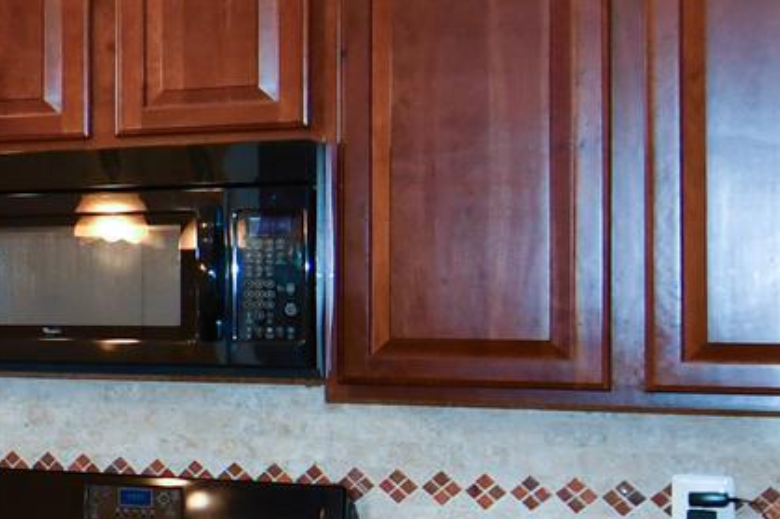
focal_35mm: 88
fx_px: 1906
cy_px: 419
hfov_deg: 17.6
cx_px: -707
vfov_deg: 15.4
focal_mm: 12
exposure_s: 1/60
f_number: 4
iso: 400
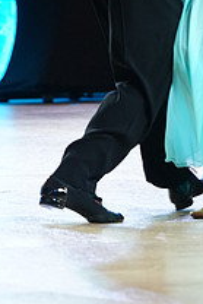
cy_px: -99
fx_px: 3479
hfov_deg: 3.3
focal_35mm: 412
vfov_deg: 5.0
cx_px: 249
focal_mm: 148
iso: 2500
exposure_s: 1/250
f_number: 4
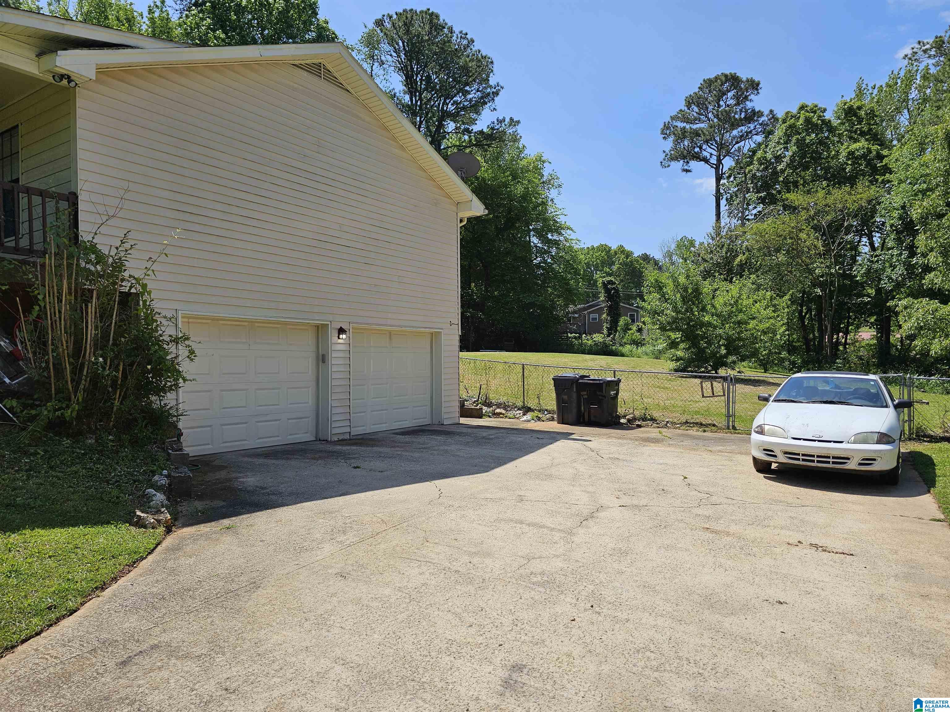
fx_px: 631
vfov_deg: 58.9
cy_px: 356
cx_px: 475
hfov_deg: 73.9
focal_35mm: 23
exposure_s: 1/900
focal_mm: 6.3
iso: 10
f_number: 1.7
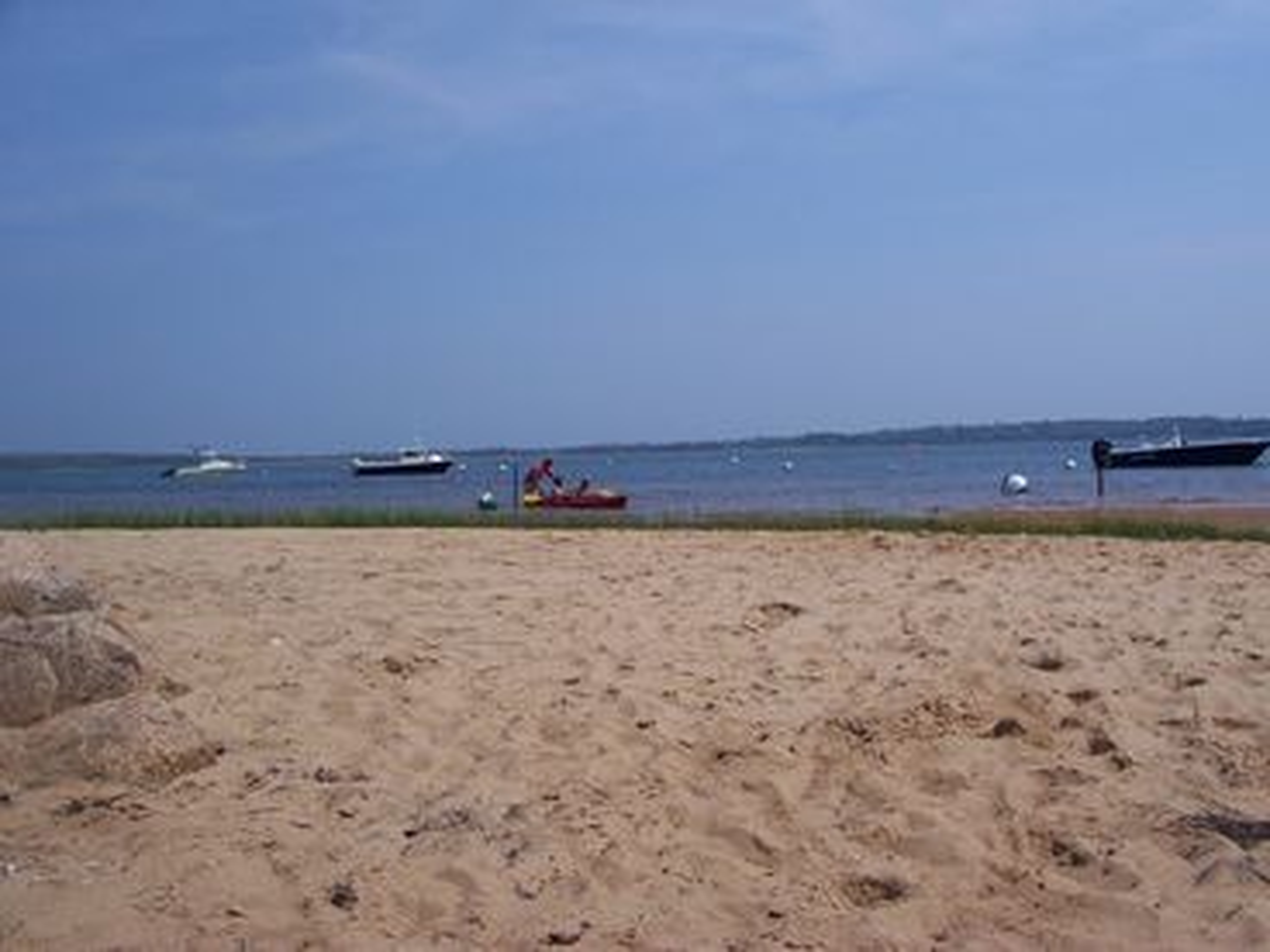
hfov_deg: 54.0
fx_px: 1247
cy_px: 476
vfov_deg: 41.8
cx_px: 635
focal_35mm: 34
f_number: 5.6
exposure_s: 1/1000
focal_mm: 5.6
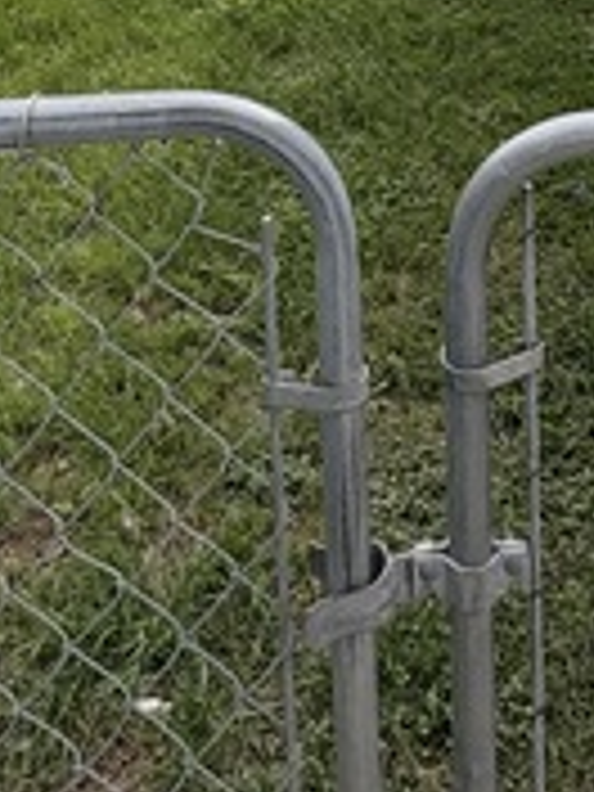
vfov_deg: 27.7
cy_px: -351
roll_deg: +0.4
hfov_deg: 28.3
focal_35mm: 51
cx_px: 410
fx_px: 1167
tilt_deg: -2.2
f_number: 2.2
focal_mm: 2.22
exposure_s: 1/2584
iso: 50
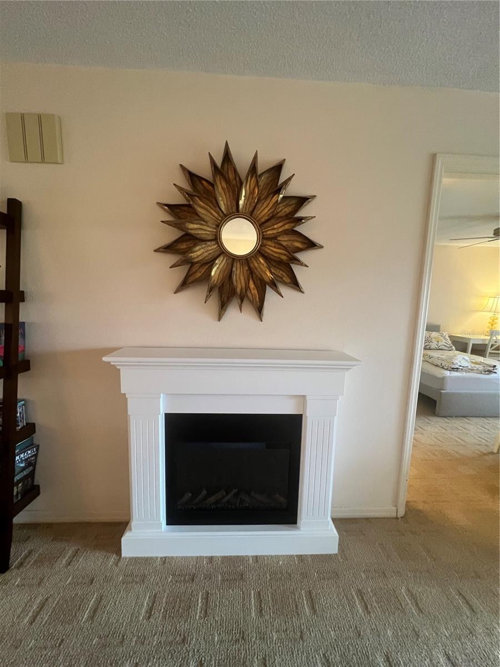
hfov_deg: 89.9
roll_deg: -0.9
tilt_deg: -7.6
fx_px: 250
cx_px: 250
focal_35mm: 13
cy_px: 334
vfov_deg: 106.2
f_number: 1.8
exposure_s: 1/60
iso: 320
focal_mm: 1.57
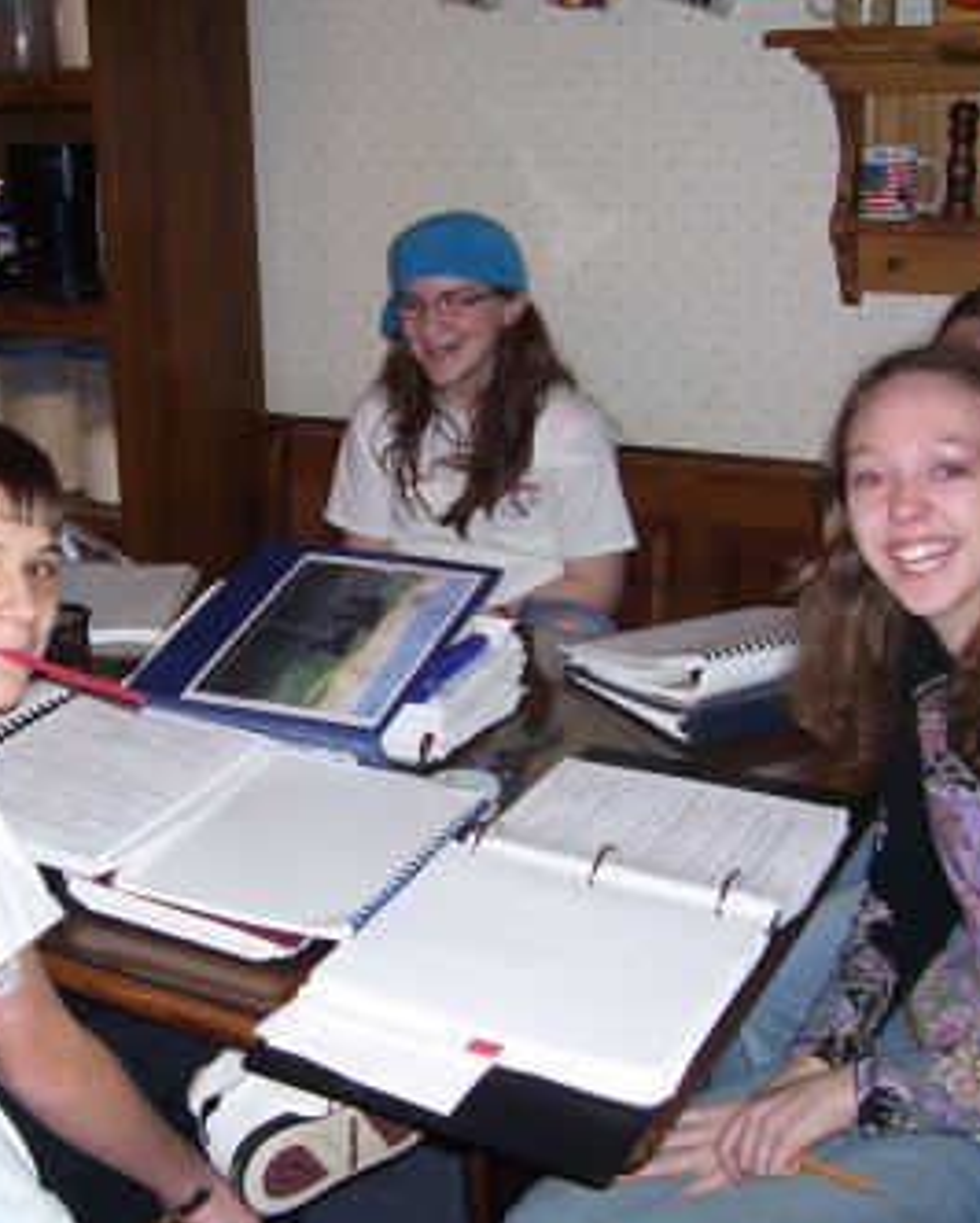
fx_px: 1630
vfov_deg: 41.1
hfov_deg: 33.2
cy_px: 619
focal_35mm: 45
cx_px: 332
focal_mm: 5.6
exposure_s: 1/60
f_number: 2.7
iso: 80
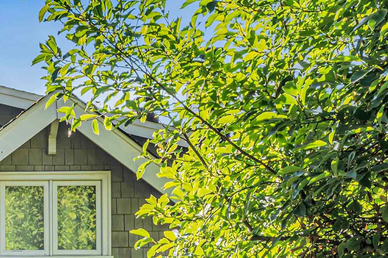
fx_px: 894
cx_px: -140
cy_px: 345
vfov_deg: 15.5
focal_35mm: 83
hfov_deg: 21.7
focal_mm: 30
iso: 100
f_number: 14
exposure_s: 1/125
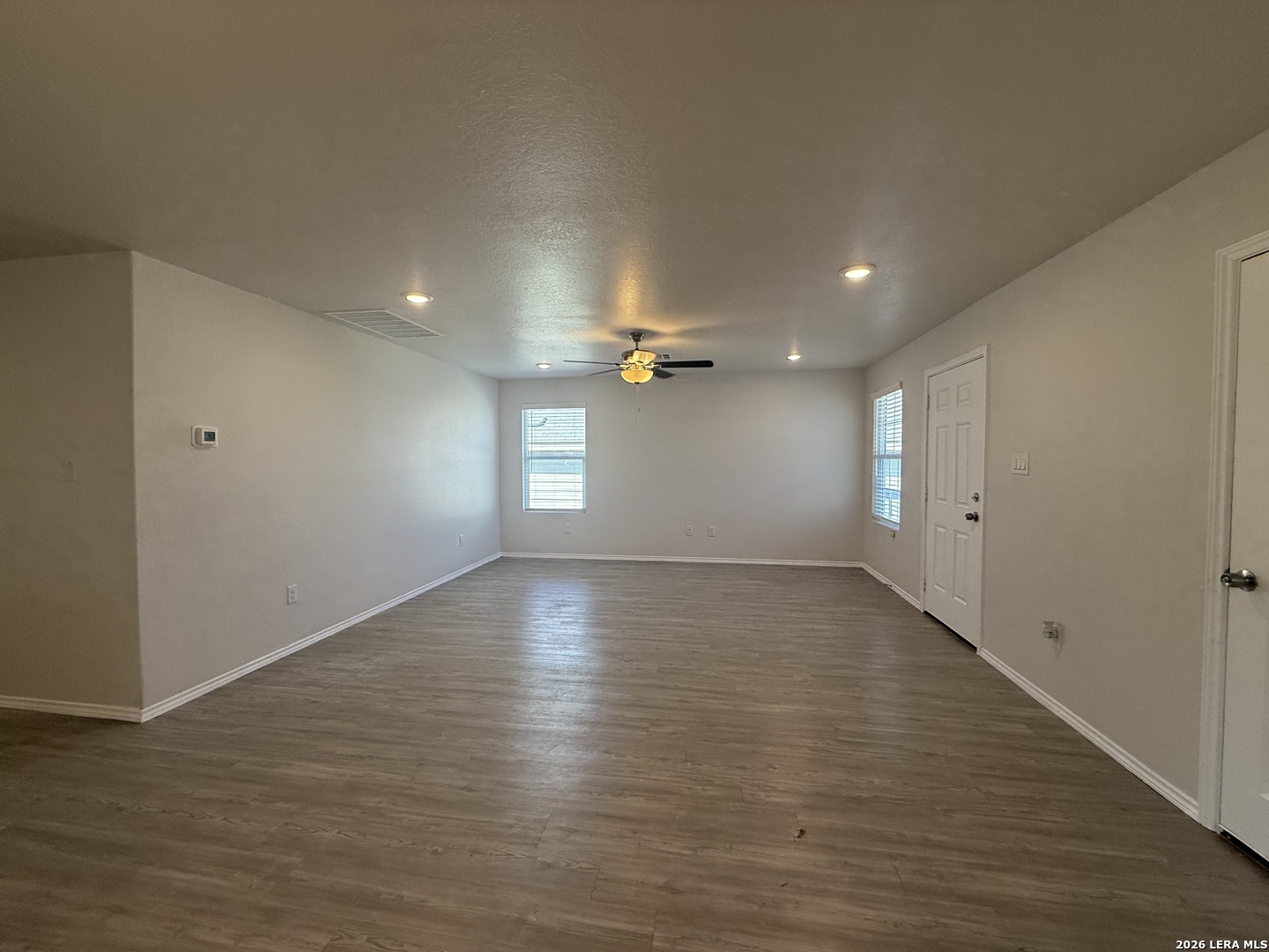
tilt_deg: -0.8
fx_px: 513
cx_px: 634
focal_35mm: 14
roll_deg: +0.1
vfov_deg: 85.7
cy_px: 476
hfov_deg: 102.1
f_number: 2.2
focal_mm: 2.22
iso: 100
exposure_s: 1/120
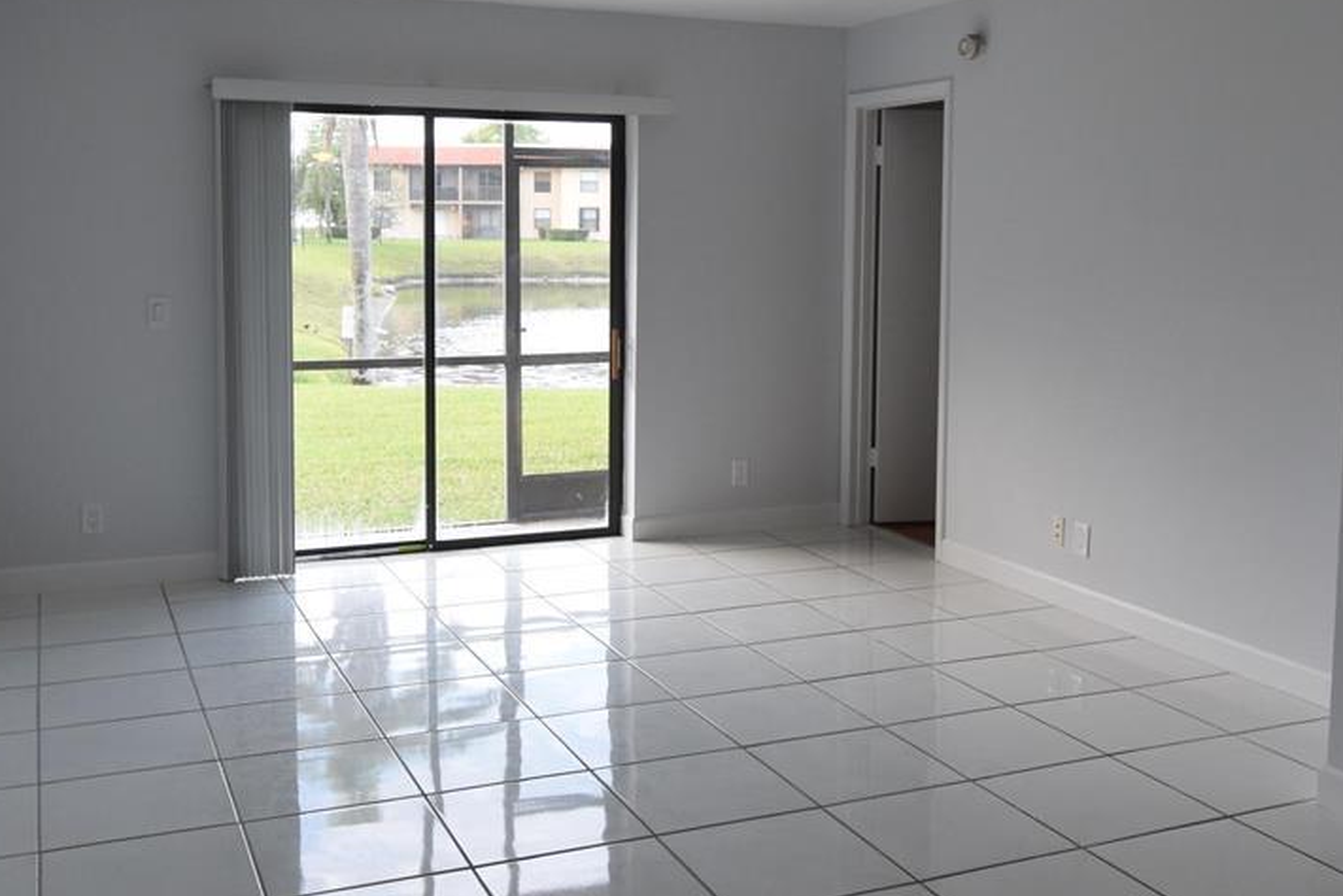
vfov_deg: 35.6
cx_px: 701
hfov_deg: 51.7
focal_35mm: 37
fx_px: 1385
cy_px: 316
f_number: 4
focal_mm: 11
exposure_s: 1/60
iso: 400
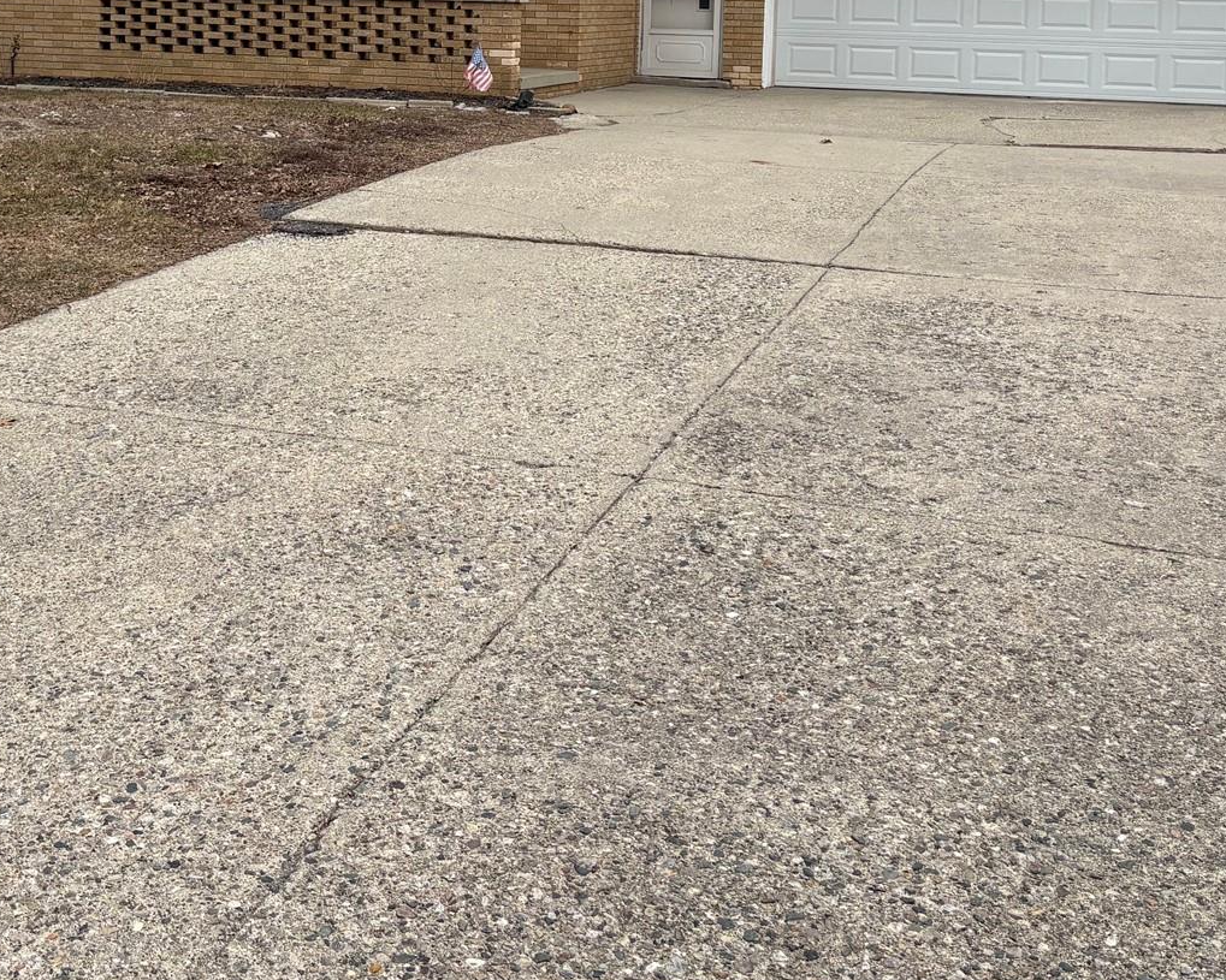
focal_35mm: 51
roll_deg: -2.3
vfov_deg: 28.5
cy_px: 87
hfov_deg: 36.0
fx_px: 1850
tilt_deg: -3.2
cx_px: 348
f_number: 1.6
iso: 50
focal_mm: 5.96
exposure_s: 1/1626
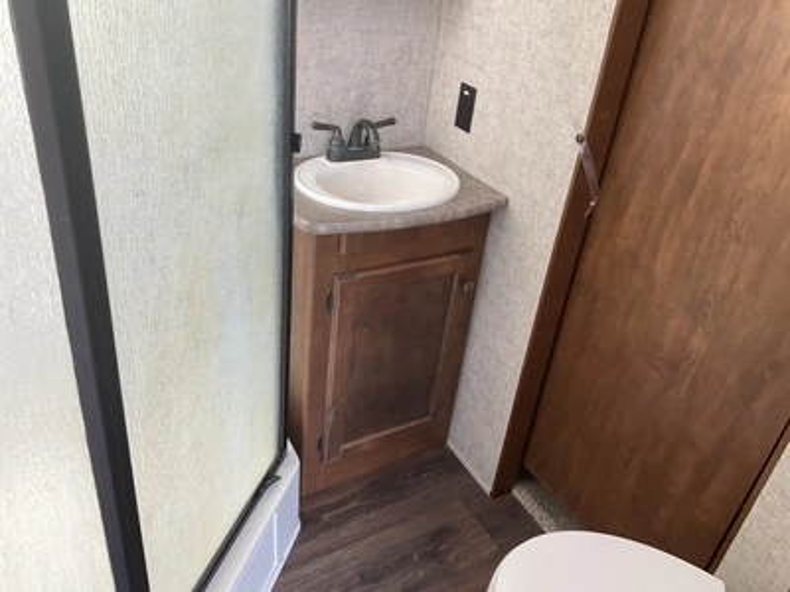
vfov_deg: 48.2
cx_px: 395
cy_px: 296
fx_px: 662
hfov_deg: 61.7
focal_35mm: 29
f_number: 1.8
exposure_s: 1/122
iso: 50
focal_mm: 3
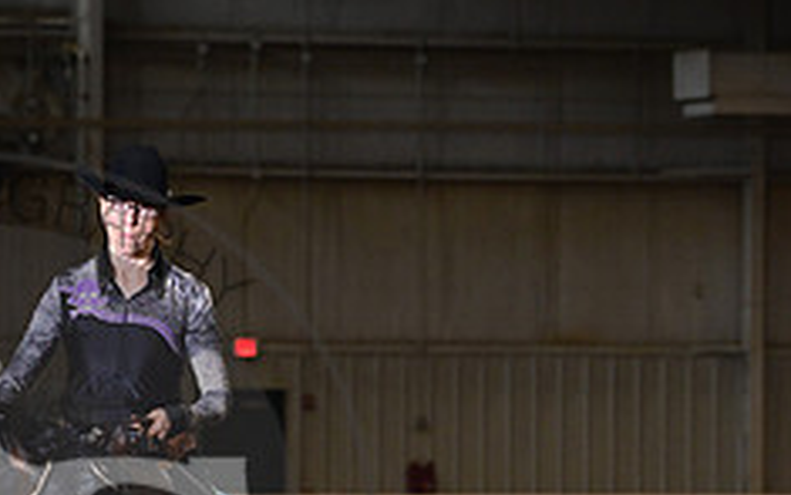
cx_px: -24
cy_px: 534
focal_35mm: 340
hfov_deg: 6.2
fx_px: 7331
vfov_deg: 3.9
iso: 2500
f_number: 5
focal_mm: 135
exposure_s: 1/200
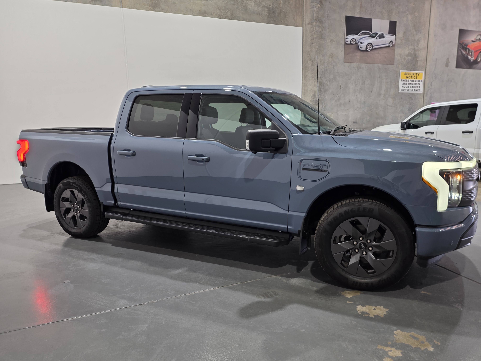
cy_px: 190
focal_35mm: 25
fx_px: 347
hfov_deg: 69.3
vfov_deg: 54.9
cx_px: 255
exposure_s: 1/50
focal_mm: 6.25
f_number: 1.7
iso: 64
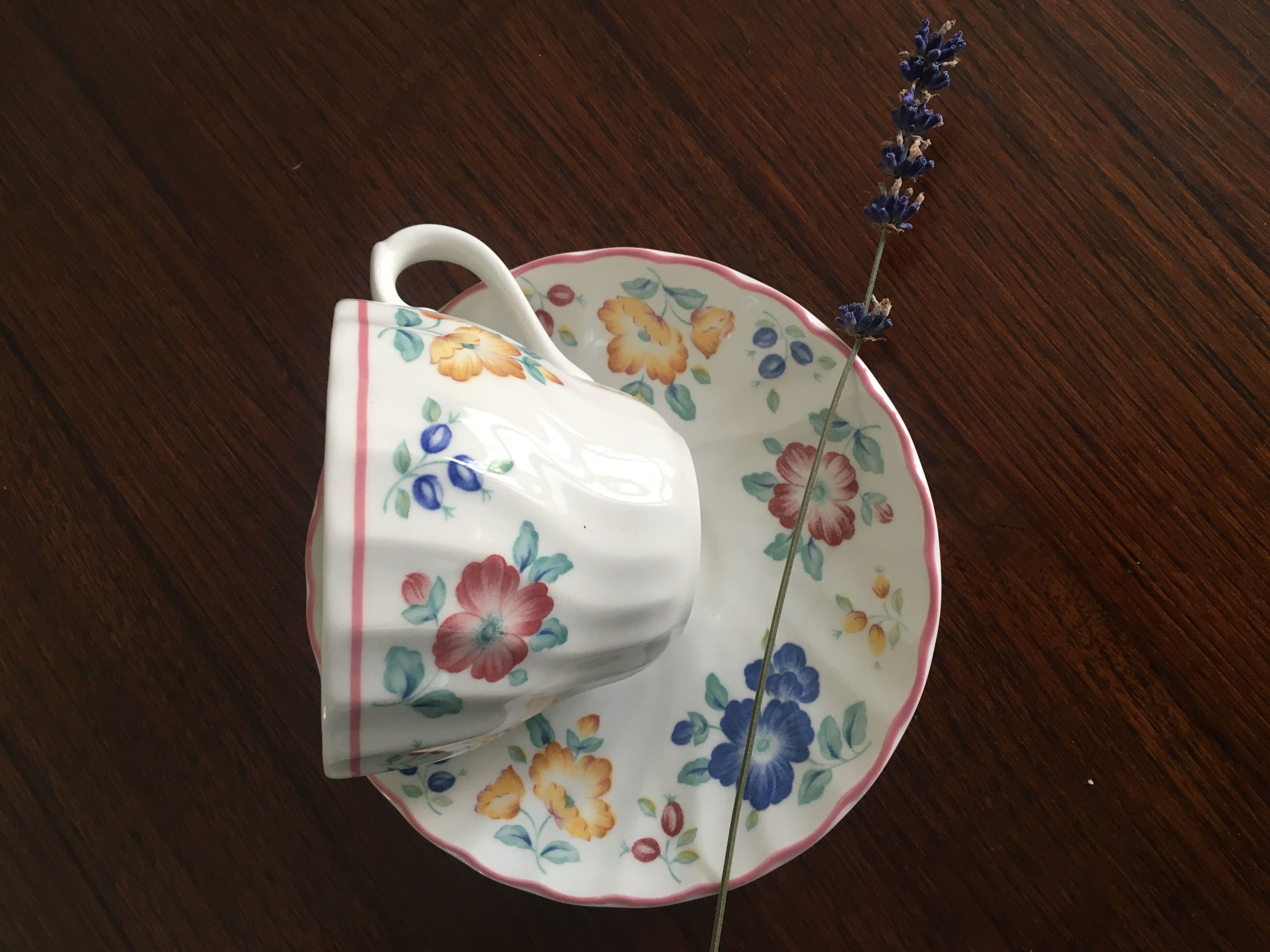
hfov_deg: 60.0
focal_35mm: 30
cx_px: 624
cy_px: 475
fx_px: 1101
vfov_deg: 46.8
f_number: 2.2
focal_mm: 4.15
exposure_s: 1/33
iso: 80
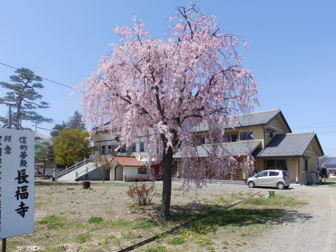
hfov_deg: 76.4
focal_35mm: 22
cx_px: 168
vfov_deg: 61.1
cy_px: 126
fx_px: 214
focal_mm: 4
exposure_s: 1/500
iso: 80
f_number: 4.5
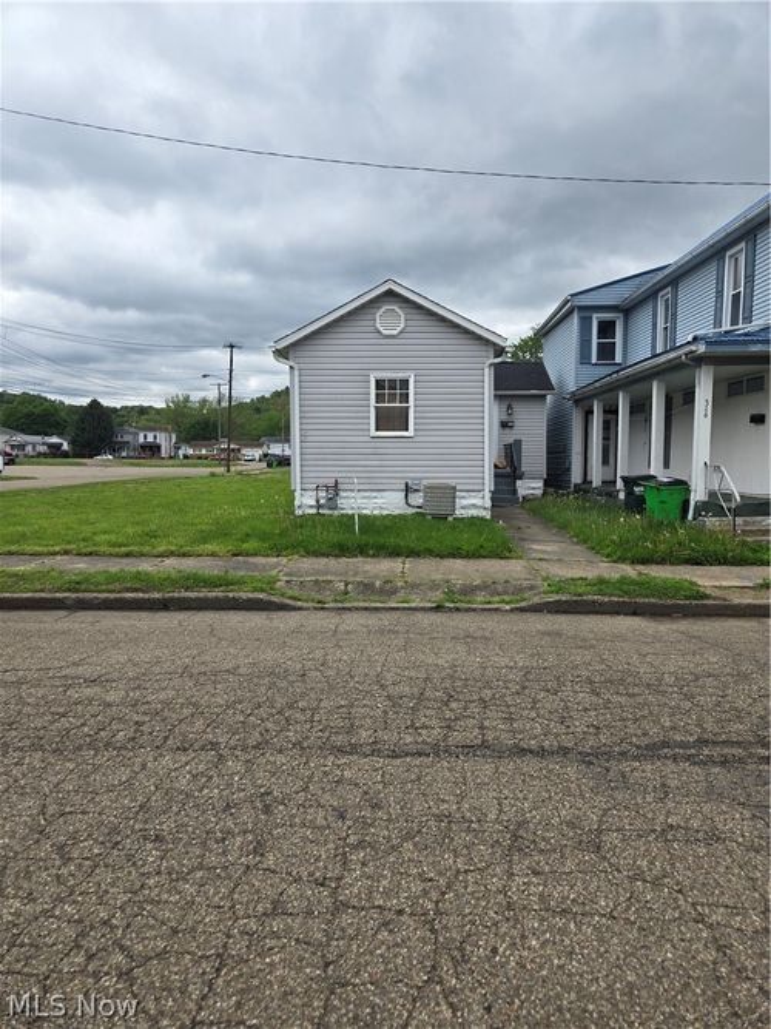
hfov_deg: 58.9
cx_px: 386
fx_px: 683
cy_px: 514
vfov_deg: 73.9
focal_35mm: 23
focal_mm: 5.4
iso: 25
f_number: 1.8
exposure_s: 1/1493
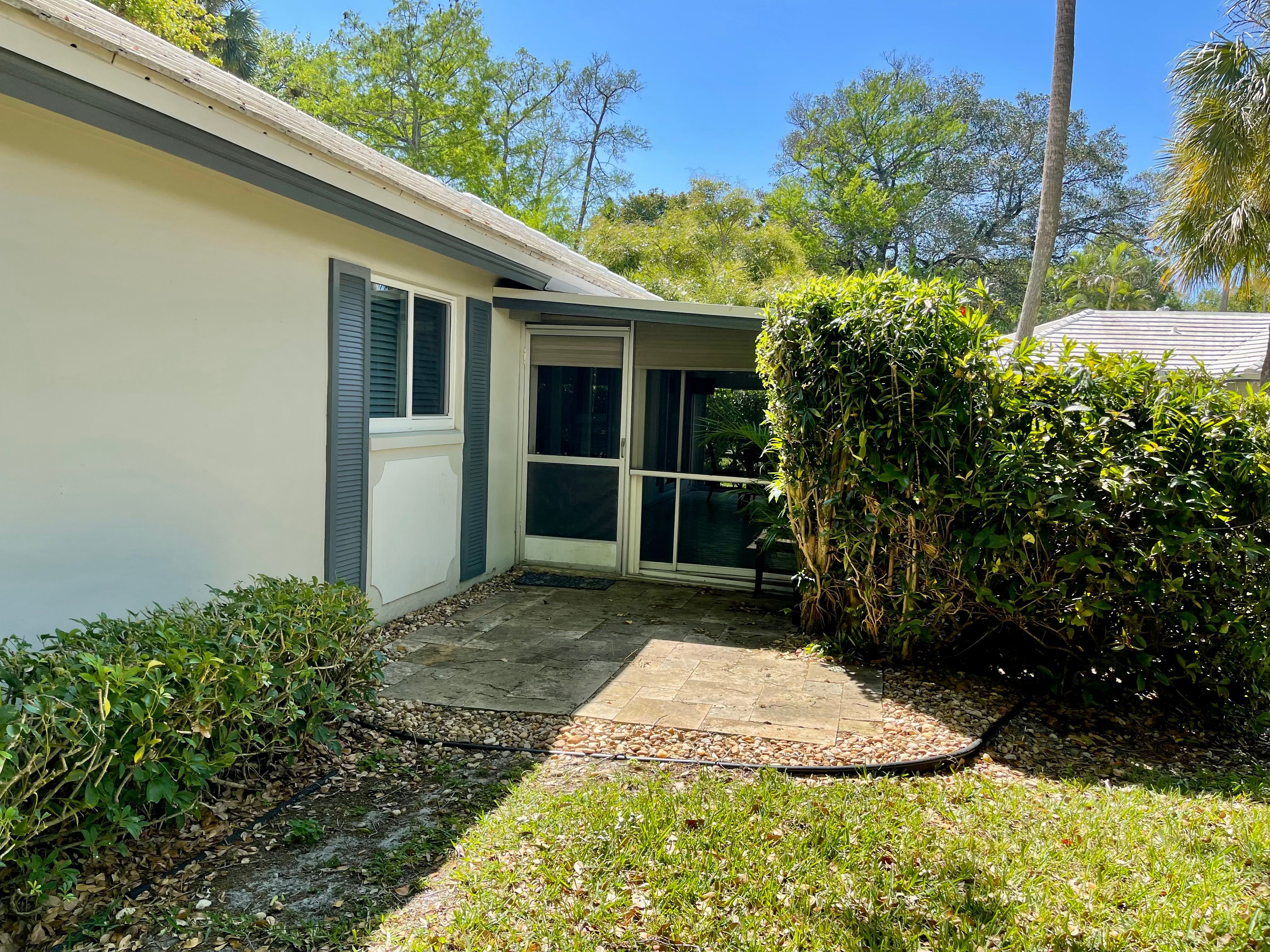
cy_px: 476
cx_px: 635
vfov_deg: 54.9
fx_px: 917
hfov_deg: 69.4
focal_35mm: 25
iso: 32
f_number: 1.6
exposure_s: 1/930
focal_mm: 5.1
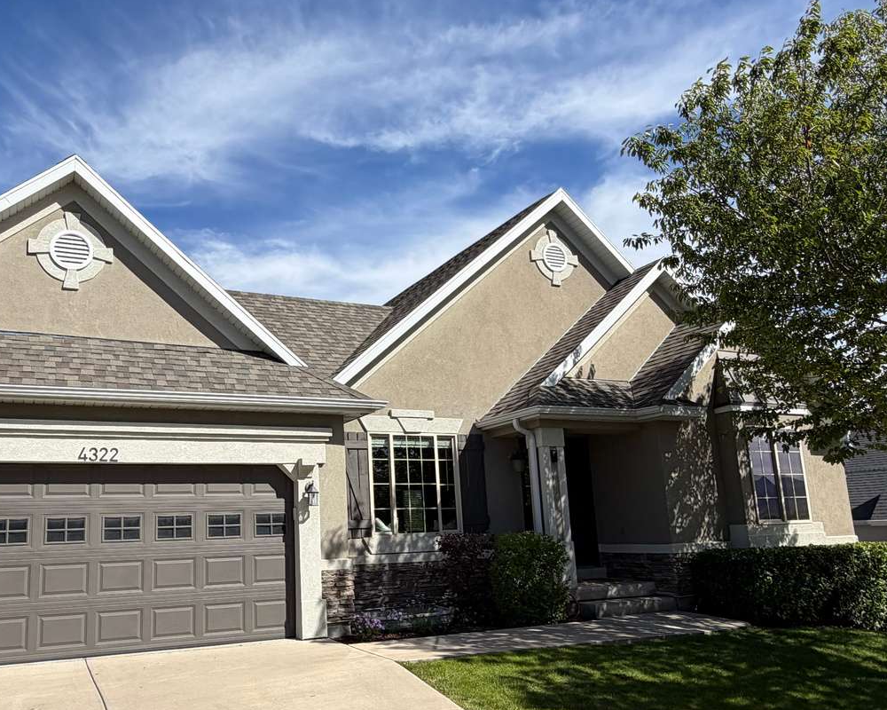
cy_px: 406
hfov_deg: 61.5
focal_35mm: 28
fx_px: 735
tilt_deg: +9.4
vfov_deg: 51.4
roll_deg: +2.9
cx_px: 342
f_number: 2.2
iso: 20
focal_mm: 2.22
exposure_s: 1/1050
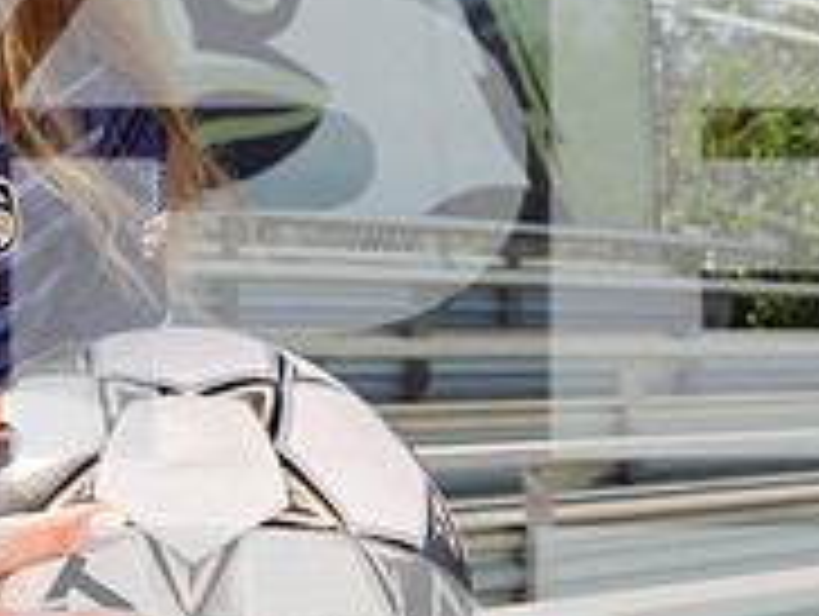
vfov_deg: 13.9
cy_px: 223
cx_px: -76
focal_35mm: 107
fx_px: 2535
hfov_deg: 17.7
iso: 100
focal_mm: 35
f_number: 8
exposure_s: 1/200
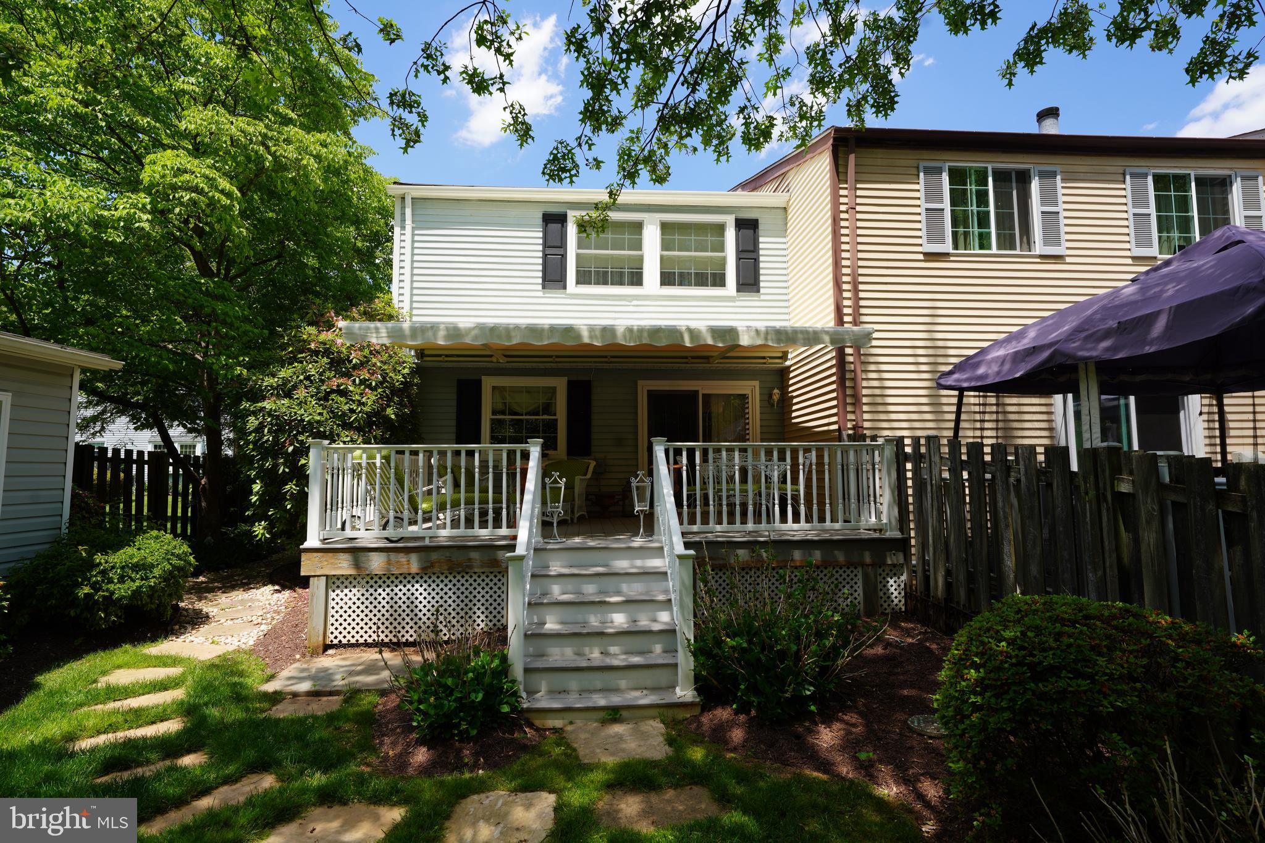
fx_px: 597
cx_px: 632
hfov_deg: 93.3
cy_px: 422
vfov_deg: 70.4
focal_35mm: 17
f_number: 8
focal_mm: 17
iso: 100
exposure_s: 1/125
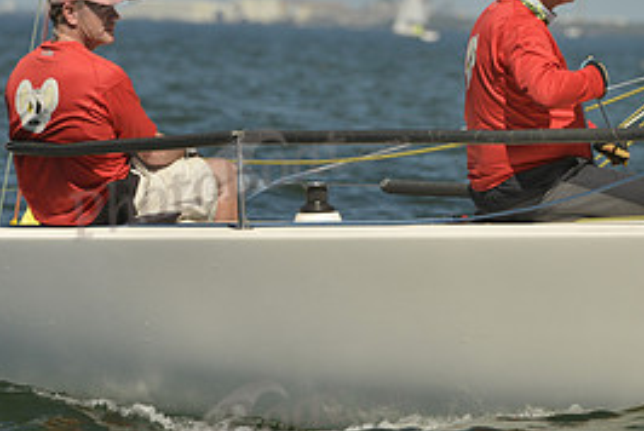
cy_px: 270
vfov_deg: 1.6
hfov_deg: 2.4
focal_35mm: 872
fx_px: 15616
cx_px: 537
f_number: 11
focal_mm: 400
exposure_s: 1/1000
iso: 280
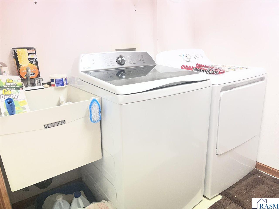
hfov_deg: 67.3
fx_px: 210
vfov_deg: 53.1
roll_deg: +2.3
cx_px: 140
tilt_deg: -16.7
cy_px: 104
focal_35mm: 26
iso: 125
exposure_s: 1/120
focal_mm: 5.1
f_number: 1.6
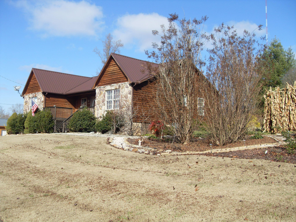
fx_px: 316
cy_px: 111
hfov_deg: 50.1
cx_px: 148
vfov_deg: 38.7
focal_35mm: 37
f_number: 7
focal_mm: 6.3
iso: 80
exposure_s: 1/250
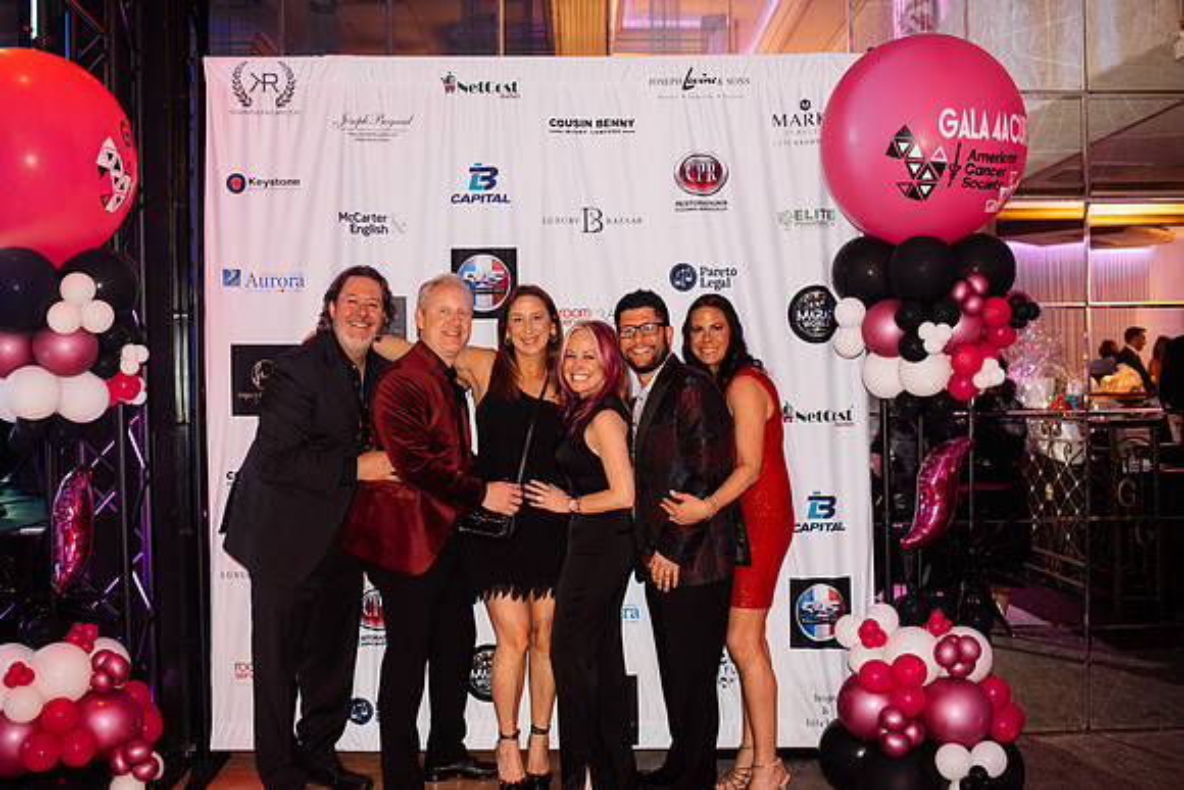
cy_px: 395
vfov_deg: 37.9
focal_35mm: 35
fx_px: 1151
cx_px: 592
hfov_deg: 54.4
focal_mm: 35
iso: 2500
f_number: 2.5
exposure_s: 1/200
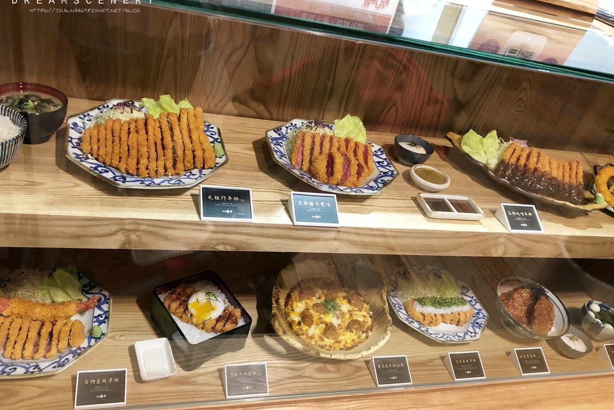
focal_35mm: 30
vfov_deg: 43.6
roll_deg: -16.8
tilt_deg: -35.0
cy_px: 220
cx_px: 308
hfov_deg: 61.9
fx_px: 512
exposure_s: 1/16
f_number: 1.8
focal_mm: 3.99
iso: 64
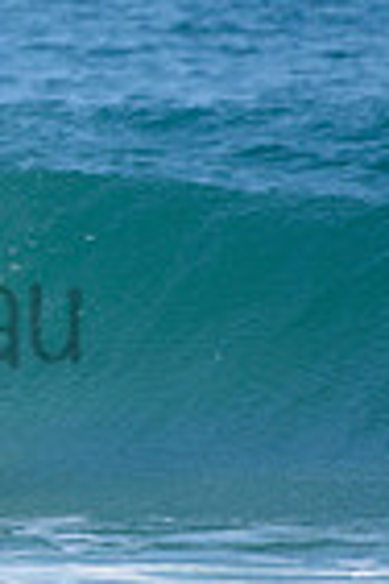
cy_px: 267
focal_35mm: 2055
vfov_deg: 1.0
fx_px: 33306
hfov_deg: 0.7
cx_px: -356
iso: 125
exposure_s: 1/2000
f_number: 5.6
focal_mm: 500
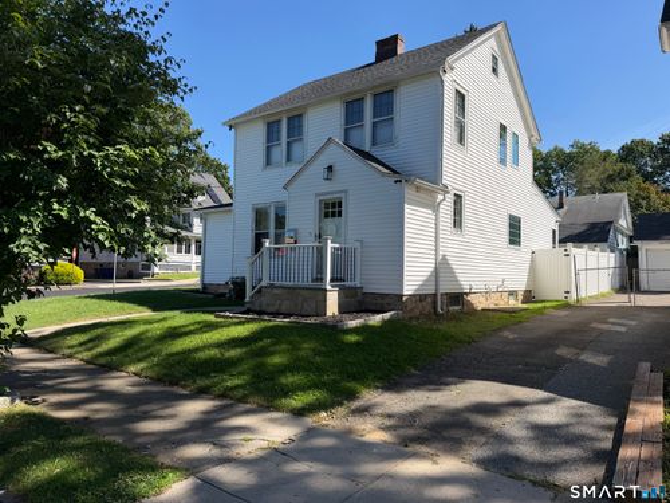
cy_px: 252
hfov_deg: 71.6
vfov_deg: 56.8
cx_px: 335
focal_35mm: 24
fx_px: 465
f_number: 1.78
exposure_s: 1/3279
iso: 80
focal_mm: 6.76
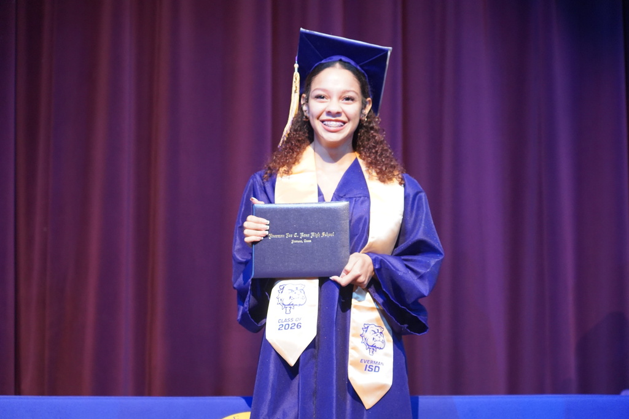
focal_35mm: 77
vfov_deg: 17.7
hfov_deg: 26.3
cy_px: 210
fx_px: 1345
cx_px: 314
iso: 5000
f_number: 4
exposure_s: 1/160
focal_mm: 77
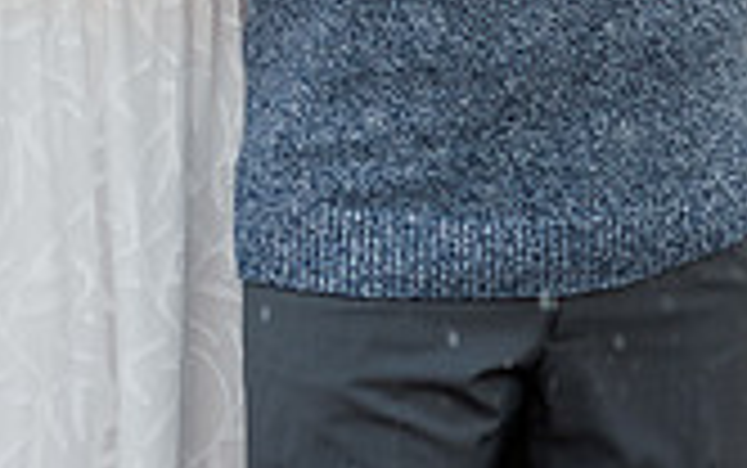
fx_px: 7130
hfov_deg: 6.0
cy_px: -483
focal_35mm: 350
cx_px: 265
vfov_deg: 3.7
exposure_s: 1/320
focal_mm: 85
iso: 400
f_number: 3.5
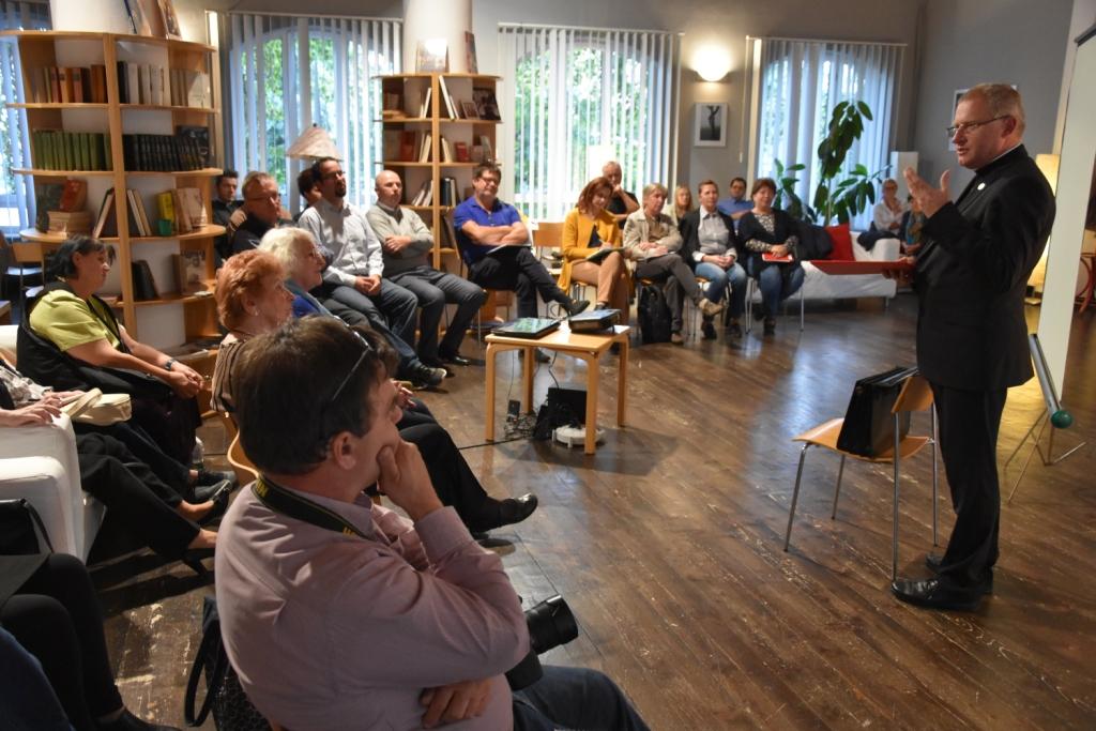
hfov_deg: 57.2
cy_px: 366
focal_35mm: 33
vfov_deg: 40.0
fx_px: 1005
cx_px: 548
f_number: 4
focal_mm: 22
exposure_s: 1/60
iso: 3200
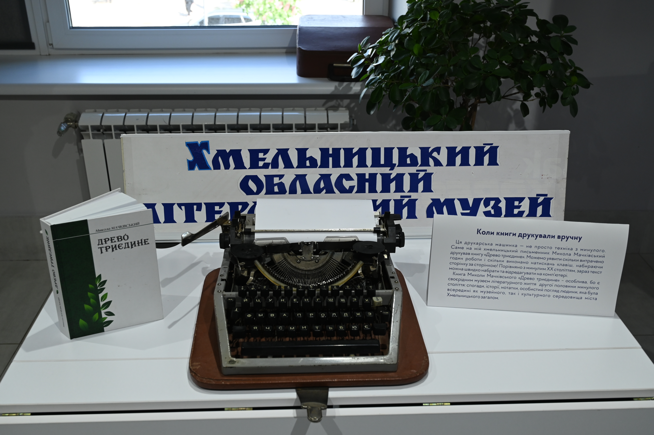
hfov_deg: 50.7
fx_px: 690
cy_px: 218
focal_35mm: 38
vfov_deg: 35.0
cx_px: 327
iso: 1100
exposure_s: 1/200
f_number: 7.1
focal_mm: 38
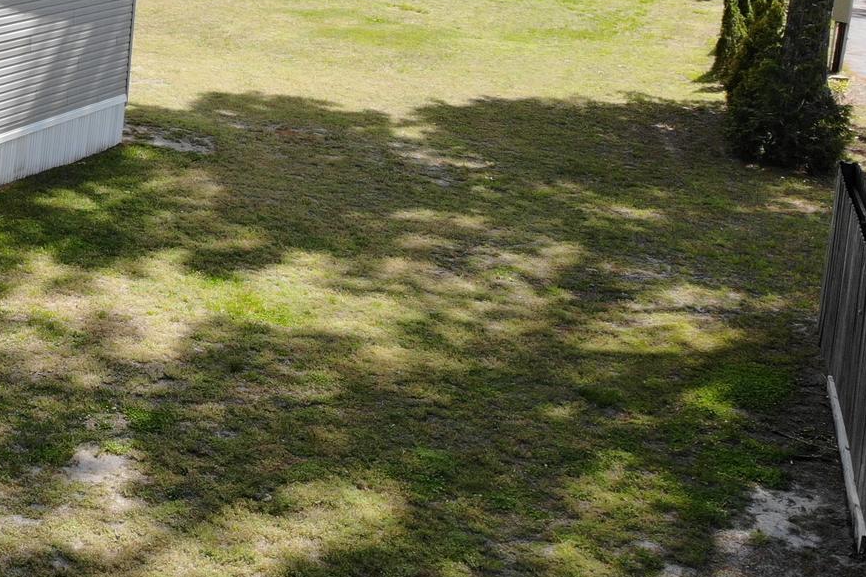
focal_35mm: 59
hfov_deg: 31.3
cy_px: 54
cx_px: -12
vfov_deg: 22.4
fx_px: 1419
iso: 100
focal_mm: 4.5
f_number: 2.8
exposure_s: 1/408
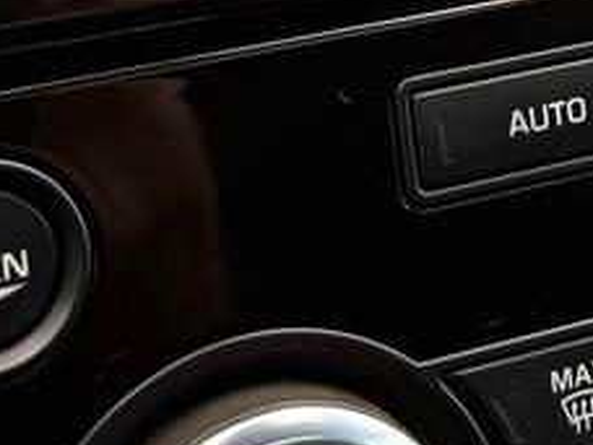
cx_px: 572
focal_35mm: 135
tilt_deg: -25.1
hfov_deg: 14.4
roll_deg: -4.7
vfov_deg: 10.3
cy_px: -396
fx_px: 2313
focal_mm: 6.76
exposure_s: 1/410
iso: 100
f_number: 1.78
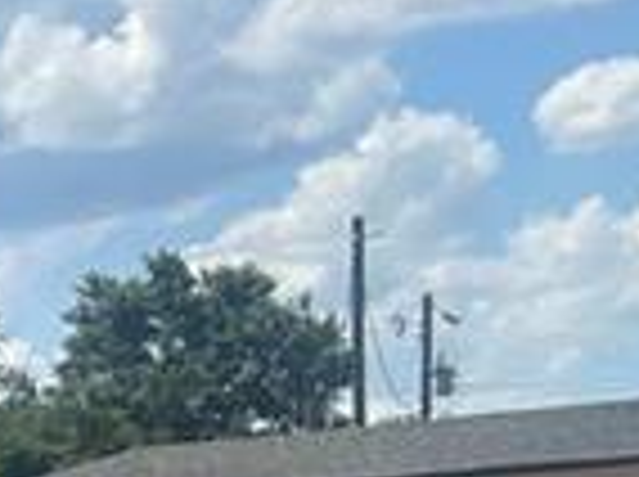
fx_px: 3465
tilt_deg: -7.3
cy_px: 1058
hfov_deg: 8.4
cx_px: -1436
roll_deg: +1.3
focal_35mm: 188
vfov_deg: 7.5
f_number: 1.5
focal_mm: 5.7
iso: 50
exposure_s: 1/5587
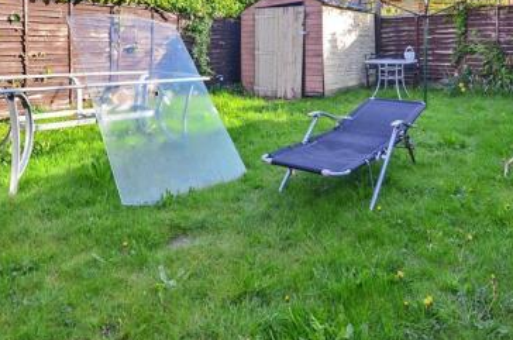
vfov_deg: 44.0
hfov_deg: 67.5
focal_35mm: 27
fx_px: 384
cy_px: 42
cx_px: 256
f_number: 6.3
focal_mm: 10
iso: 200
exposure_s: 1/160
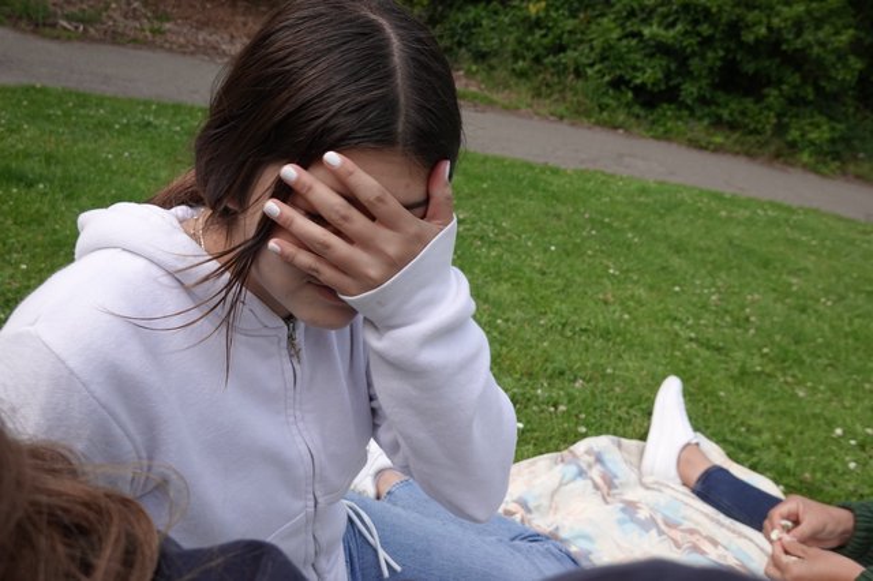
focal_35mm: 34
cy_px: 290
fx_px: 824
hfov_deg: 55.8
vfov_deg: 38.8
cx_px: 436
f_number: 3.5
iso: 100
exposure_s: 1/250
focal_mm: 12.76
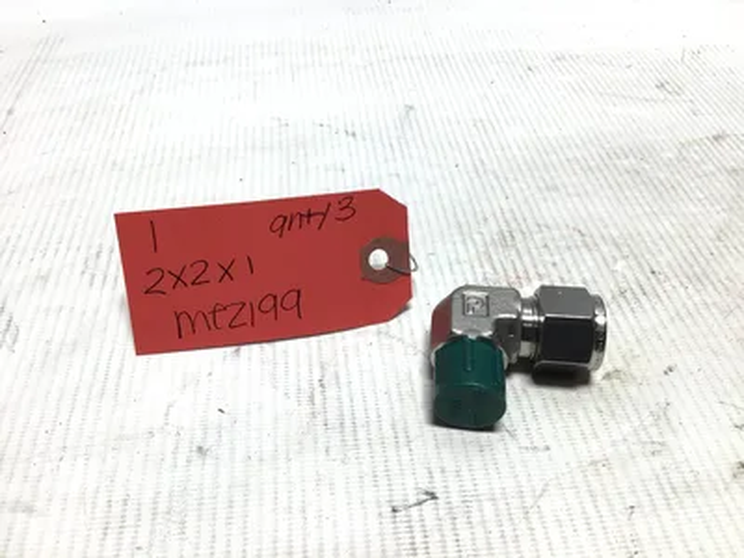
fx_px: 666
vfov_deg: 45.4
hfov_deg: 58.4
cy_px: 279
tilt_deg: -43.7
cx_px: 372
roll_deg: -3.8
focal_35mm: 31
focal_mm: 3.3
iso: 25
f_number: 2.4
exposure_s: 1/120
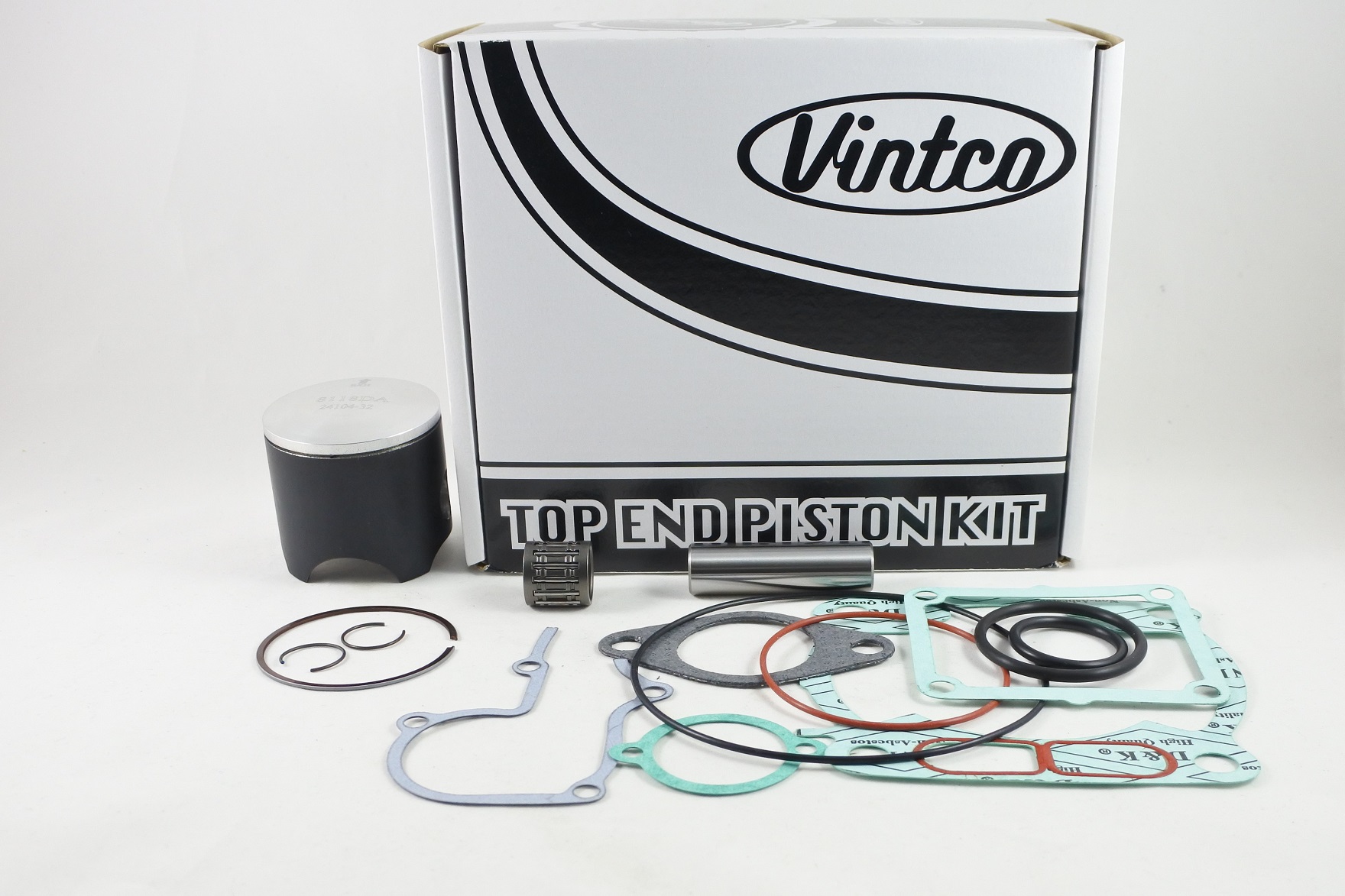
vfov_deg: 45.0
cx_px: 672
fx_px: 1083
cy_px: 448
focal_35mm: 29
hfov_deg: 63.7
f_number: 3.5
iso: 450
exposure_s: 1/125
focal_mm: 10.9
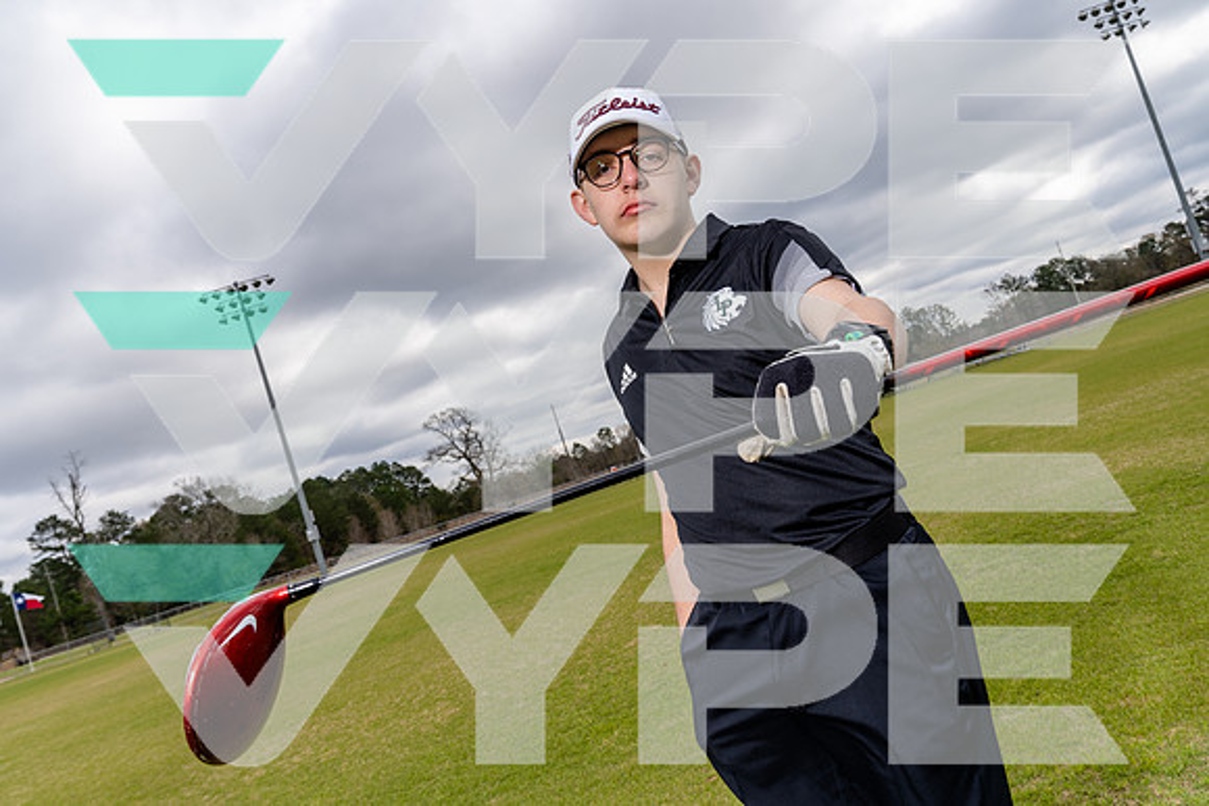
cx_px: 604
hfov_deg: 61.9
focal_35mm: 30
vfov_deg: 43.6
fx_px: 1008
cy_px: 403
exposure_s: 1/250
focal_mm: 30
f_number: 9
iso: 160
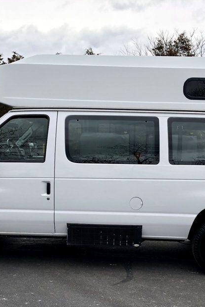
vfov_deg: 40.9
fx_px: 410
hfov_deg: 28.0
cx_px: 130
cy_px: 188
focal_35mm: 48
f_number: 1.8
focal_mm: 3.99
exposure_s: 1/1171
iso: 20
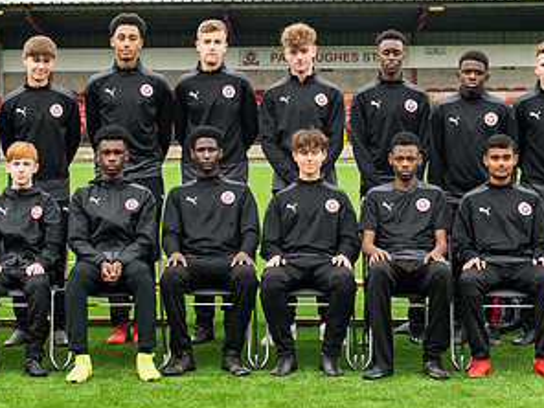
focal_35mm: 118
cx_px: 279
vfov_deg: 12.5
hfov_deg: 16.7
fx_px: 1854
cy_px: 54
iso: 200
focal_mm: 50
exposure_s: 1/125
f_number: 7.1
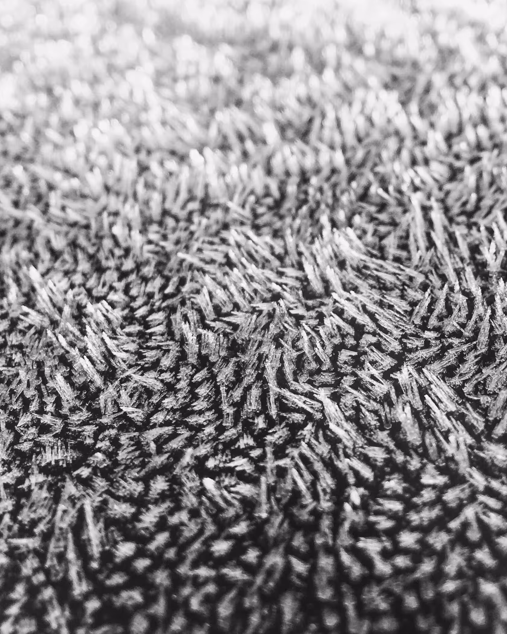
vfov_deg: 42.0
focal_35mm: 44
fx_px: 825
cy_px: 335
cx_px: 362
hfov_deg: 33.7
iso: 32
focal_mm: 4.15
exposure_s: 1/399
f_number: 2.2
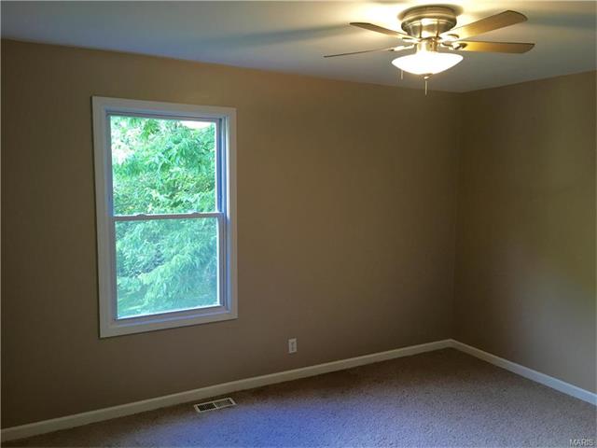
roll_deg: -0.4
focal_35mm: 29
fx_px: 500
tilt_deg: -4.3
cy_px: 224
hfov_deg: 61.7
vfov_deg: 48.2
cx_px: 298
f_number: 2.2
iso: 80
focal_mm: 4.15
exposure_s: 1/30
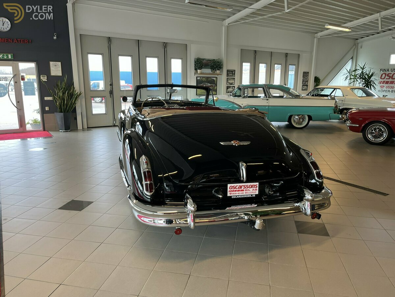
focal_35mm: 26
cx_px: 198
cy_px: 148
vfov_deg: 53.1
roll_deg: +0.2
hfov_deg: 67.3
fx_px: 297
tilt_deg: -12.2
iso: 100
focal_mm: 5.1
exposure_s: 1/100
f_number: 1.6
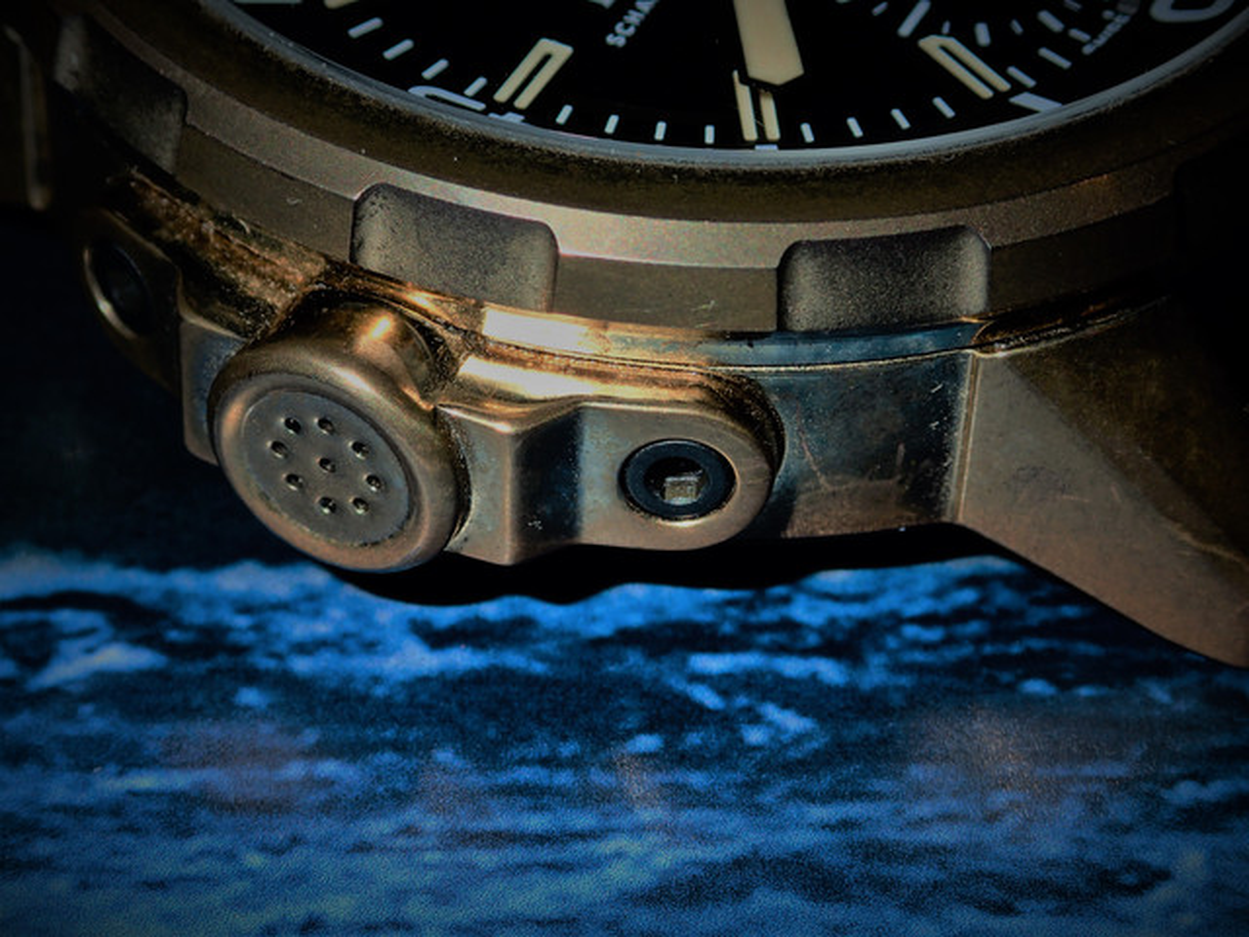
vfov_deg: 14.8
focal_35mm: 100
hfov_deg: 19.6
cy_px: 468
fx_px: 3608
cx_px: 624
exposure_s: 1/200
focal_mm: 18
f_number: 6.3
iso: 200
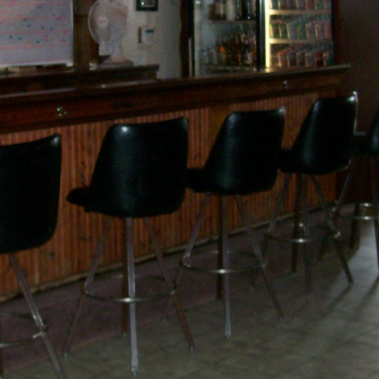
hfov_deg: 20.3
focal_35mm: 85
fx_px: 1053
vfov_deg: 20.3
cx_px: 119
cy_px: 125
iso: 140
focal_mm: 6
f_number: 2.7
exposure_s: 1/64
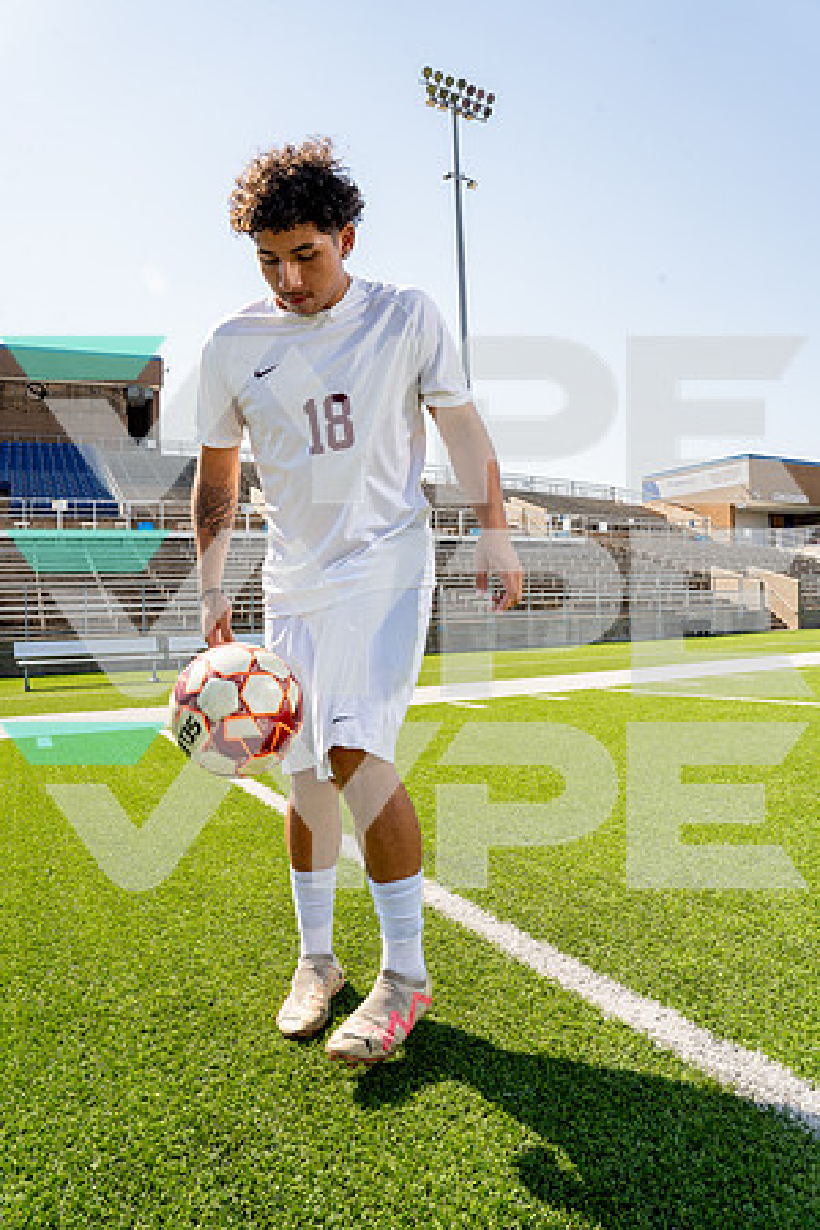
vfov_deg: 76.1
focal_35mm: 23
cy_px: 615
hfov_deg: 55.1
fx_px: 786
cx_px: 410
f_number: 11
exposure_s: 1/250
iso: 320
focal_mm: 23
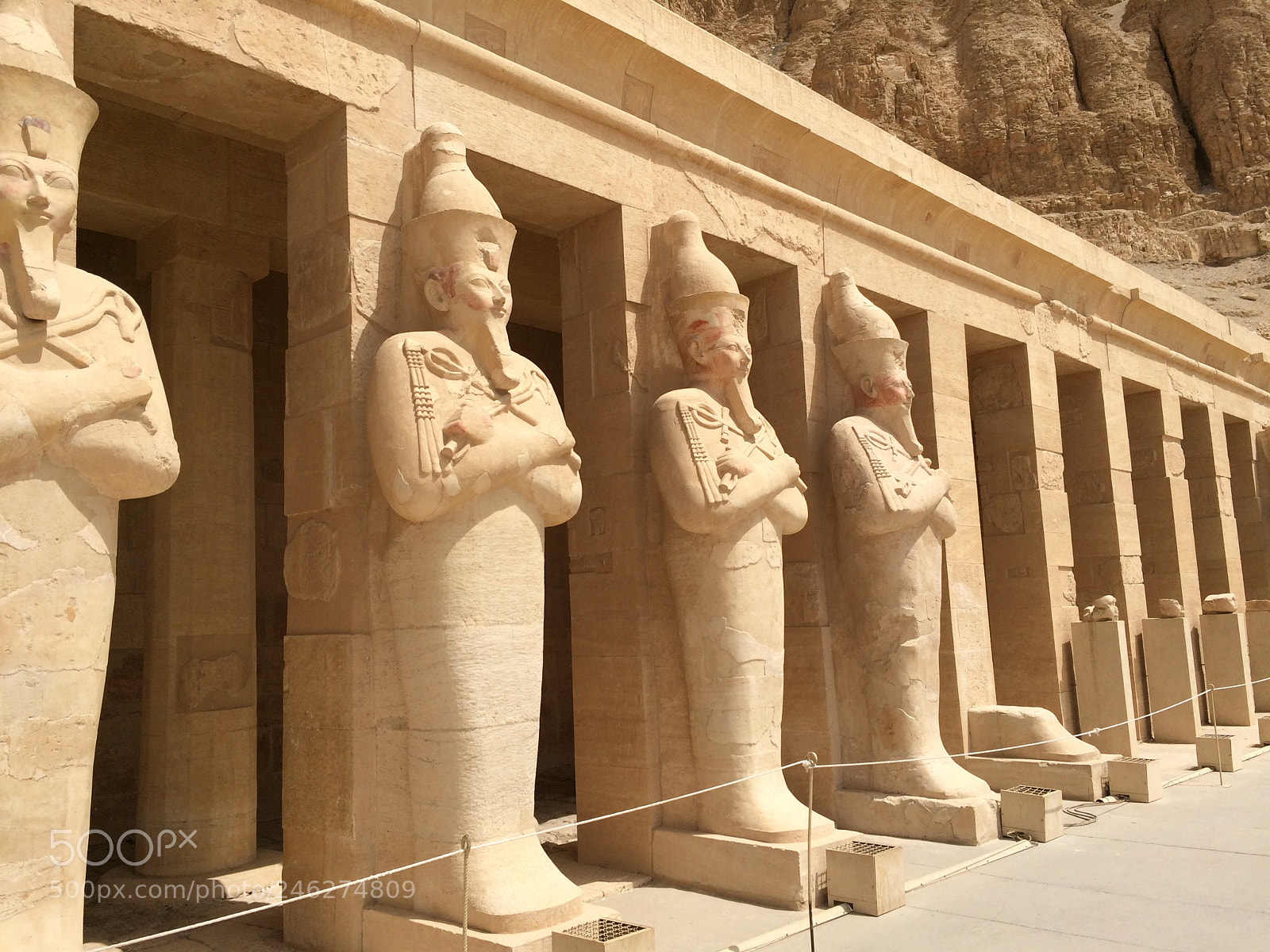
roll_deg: +3.1
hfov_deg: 61.7
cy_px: 476
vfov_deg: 48.2
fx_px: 1064
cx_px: 635
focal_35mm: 29
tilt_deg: +6.5
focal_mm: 4.15
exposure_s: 1/3731
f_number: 2.2
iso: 32
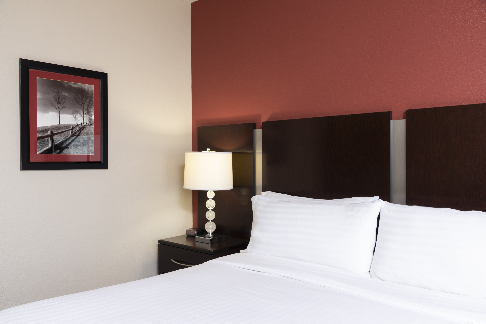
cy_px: 162
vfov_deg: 42.4
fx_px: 419
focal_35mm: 31
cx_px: 243
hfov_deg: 60.3
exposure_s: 1/3
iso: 100
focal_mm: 31
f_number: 9
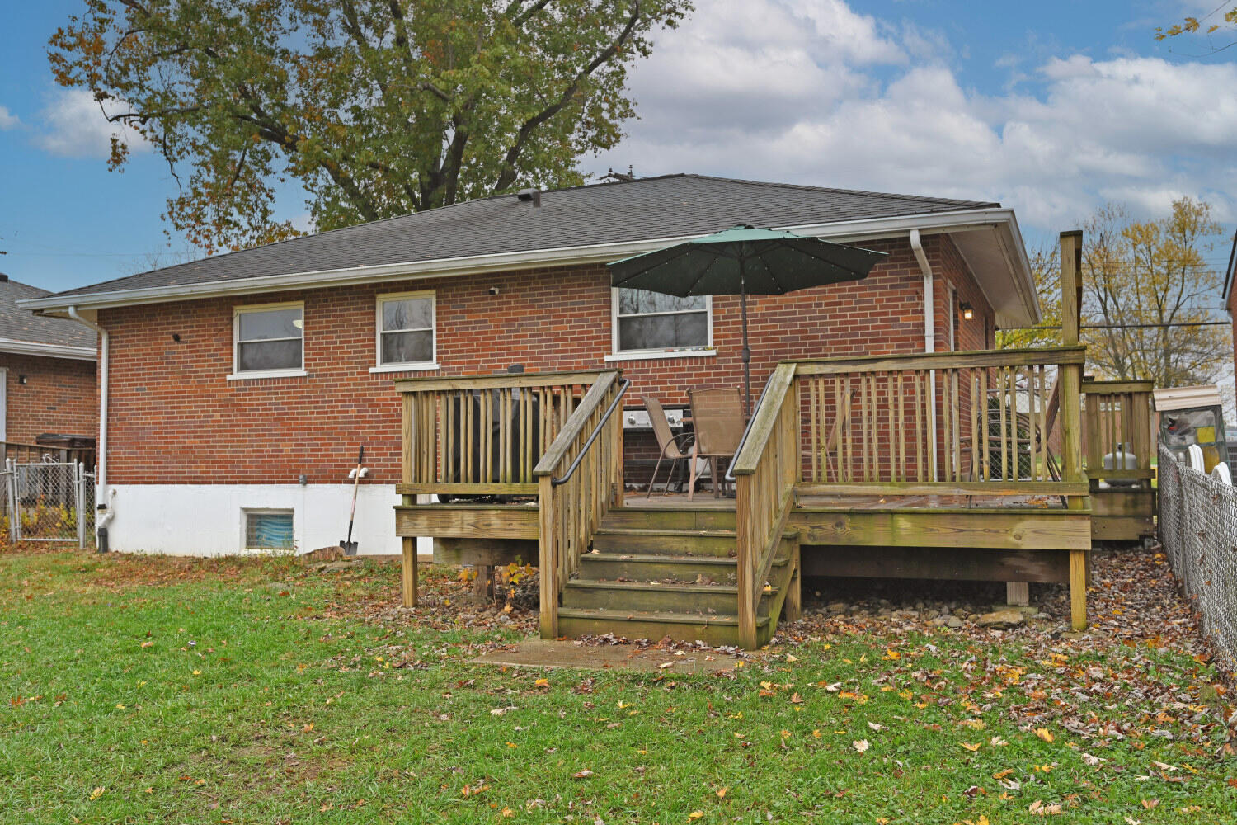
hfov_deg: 61.9
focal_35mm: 30
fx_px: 1031
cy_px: 412
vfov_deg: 43.6
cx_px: 618
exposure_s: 1/250
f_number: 5.6
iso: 200
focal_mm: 30
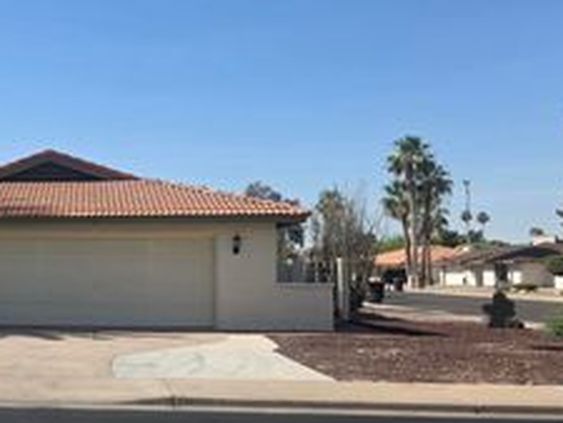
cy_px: 247
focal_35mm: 51
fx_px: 830
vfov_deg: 28.5
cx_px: -3
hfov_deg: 34.1
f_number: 1.7
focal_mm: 6.3
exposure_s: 1/10000
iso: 80
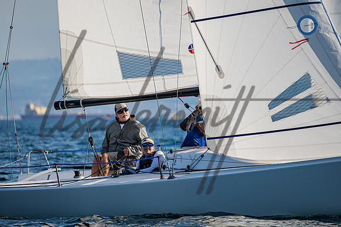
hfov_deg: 5.1
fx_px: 3825
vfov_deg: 3.4
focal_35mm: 404
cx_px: 148
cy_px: 105
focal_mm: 310
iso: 400
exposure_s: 1/4000
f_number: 5.3
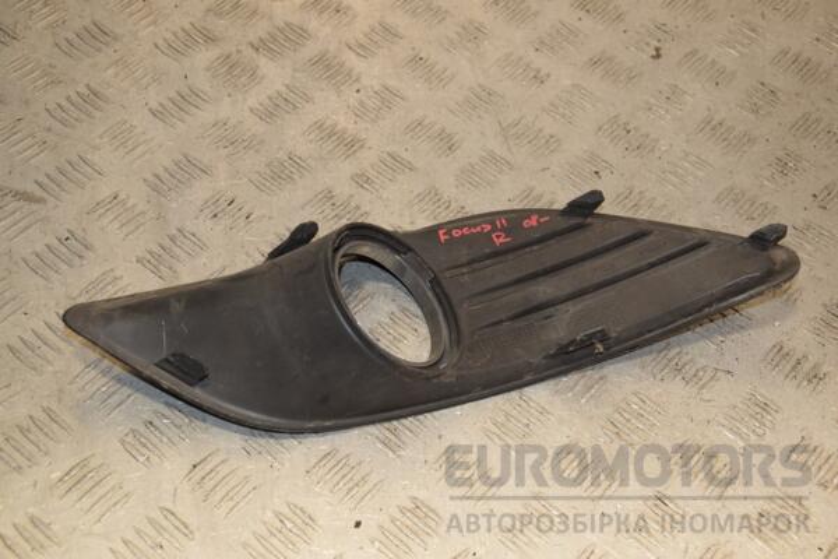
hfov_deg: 35.1
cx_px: 419
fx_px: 1327
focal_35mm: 57
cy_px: 280
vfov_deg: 23.8
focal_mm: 38
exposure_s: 1/200
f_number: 7.1
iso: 800
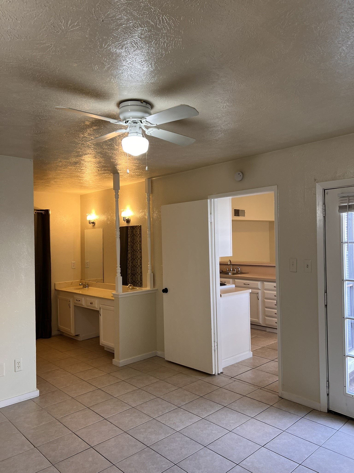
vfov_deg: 67.3
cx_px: 177
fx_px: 355
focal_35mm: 26
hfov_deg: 53.1
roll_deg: +1.3
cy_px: 236
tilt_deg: -1.1
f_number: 1.5
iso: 125
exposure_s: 1/120
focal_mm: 5.7
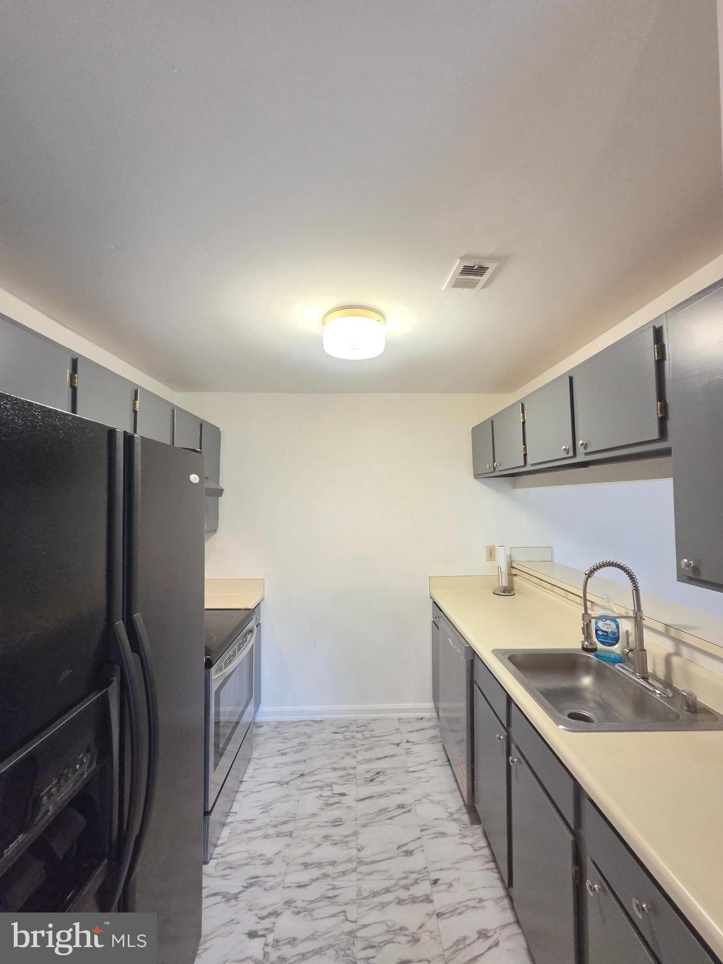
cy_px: 482
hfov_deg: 89.9
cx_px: 362
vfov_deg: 106.2
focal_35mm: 13
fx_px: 362
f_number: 2.2
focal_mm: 2.2
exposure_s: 1/60
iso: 500
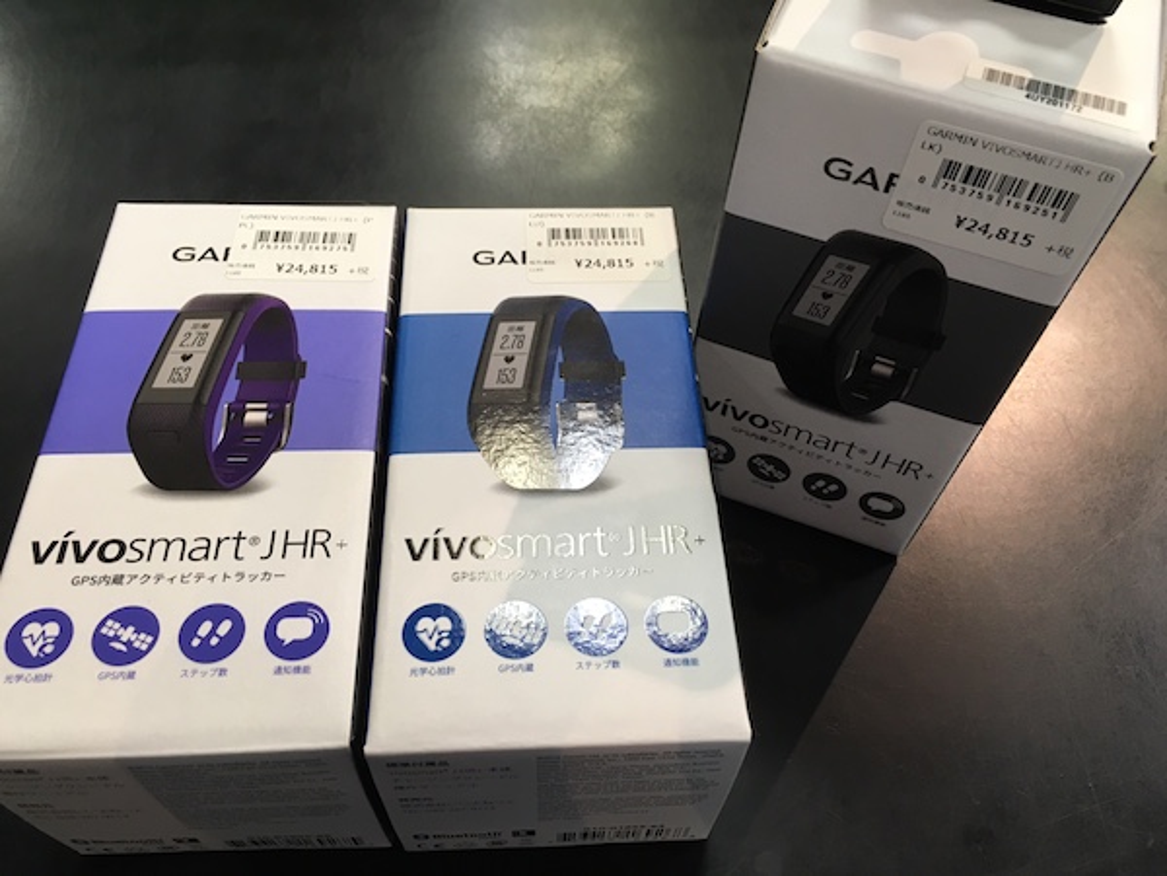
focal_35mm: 29
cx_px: 584
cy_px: 438
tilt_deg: -55.4
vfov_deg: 48.2
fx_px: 978
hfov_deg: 61.7
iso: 32
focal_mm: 4.15
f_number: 2.2
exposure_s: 1/30
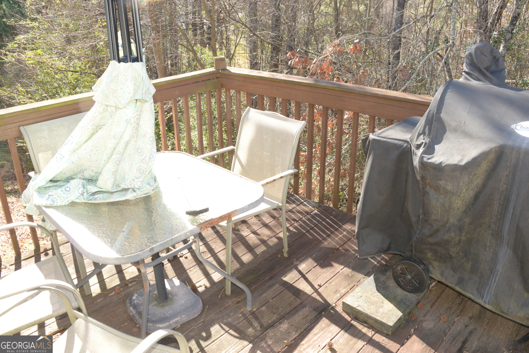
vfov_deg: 46.4
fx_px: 412
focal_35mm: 28
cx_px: 264
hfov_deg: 65.5
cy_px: 176
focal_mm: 28
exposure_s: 1/60
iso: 1000
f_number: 22
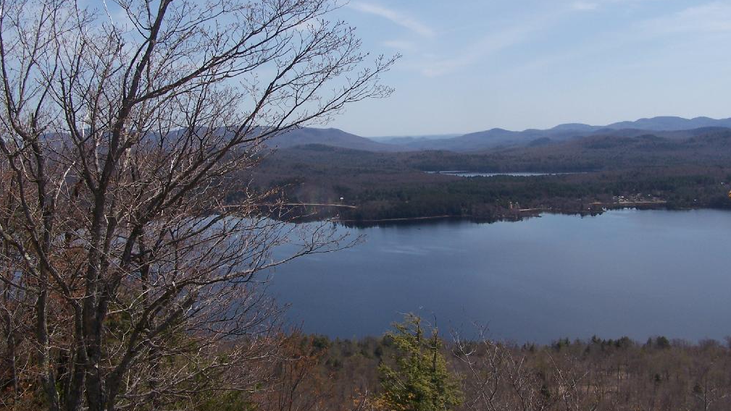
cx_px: 362
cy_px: 148
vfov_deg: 28.2
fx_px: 814
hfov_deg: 48.3
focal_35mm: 42
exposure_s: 1/640
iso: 80
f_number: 5.6
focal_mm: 6.3
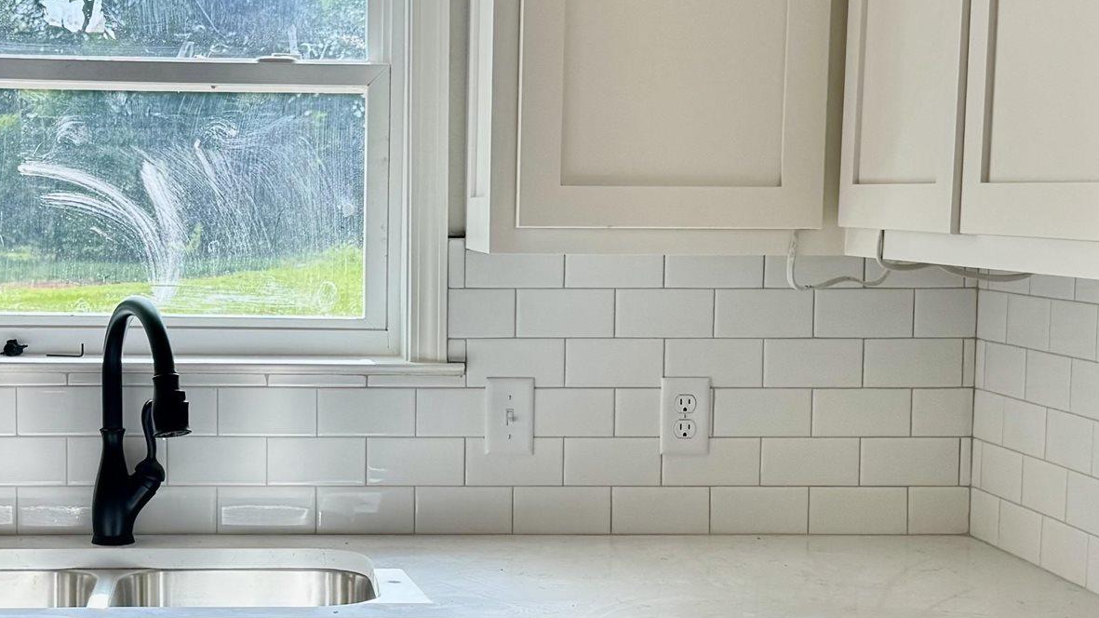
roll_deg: -1.0
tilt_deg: -6.1
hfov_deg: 30.7
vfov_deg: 17.7
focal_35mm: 68
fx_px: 1981
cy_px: 397
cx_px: 335
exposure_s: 1/366
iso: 80
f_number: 1.78
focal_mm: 6.76
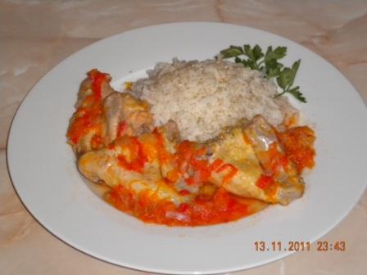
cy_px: 138
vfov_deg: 14.1
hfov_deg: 18.7
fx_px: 1113
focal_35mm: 105
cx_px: 184
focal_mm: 18.9
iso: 400
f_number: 5.9
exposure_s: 1/60
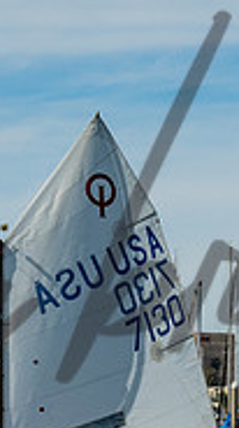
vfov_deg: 8.2
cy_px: 326
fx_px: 2985
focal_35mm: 264
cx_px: 426
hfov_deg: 4.5
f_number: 10
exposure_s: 1/640
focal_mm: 55
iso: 250
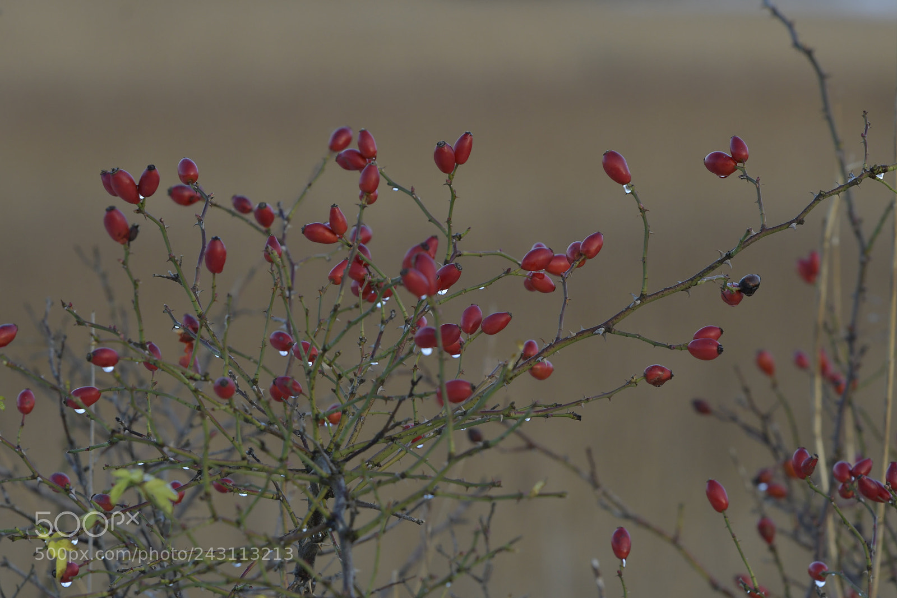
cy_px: 299
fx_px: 7473
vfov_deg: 4.6
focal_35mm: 300
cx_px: 448
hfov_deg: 6.9
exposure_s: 1/500
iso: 640
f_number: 6.3
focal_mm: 200
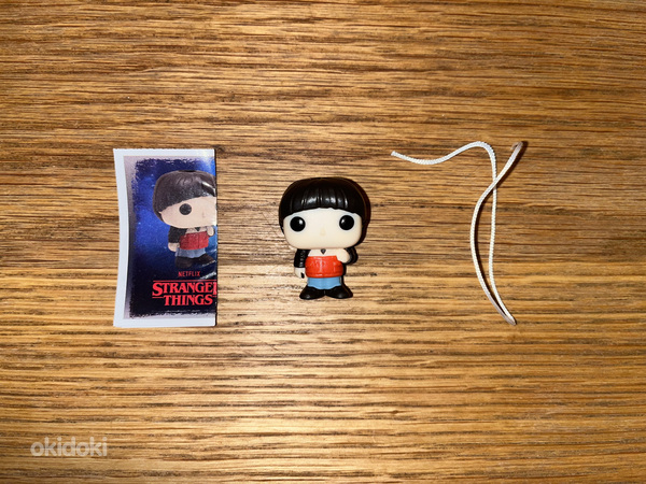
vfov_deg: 53.1
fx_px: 485
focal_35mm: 26
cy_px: 242
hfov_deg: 67.3
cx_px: 323
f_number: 1.6
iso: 32
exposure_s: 1/73
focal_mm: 5.1
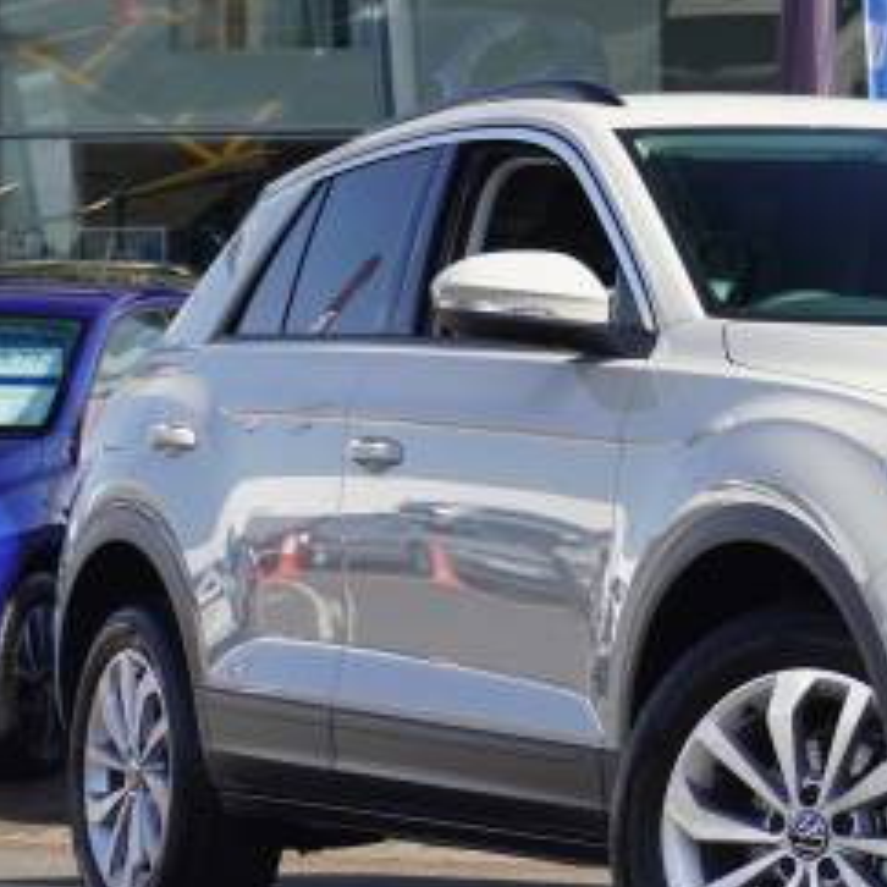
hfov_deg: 11.1
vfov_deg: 11.3
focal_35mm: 155
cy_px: 396
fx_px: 4493
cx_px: 986
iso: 100
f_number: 8
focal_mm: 46
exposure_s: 1/100
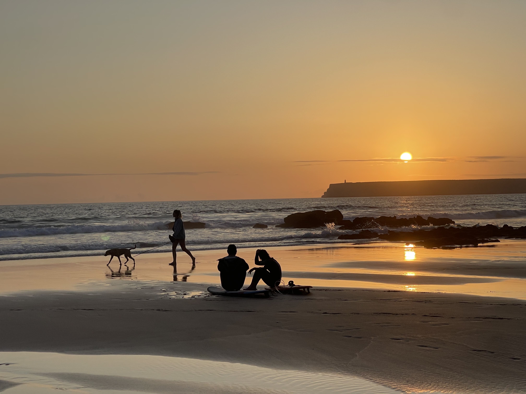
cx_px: 263
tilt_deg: +0.0
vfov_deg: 22.9
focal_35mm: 64
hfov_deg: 30.3
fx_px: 972
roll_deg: -0.2
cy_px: 197
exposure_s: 1/1357
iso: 20
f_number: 2.2
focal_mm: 7.5
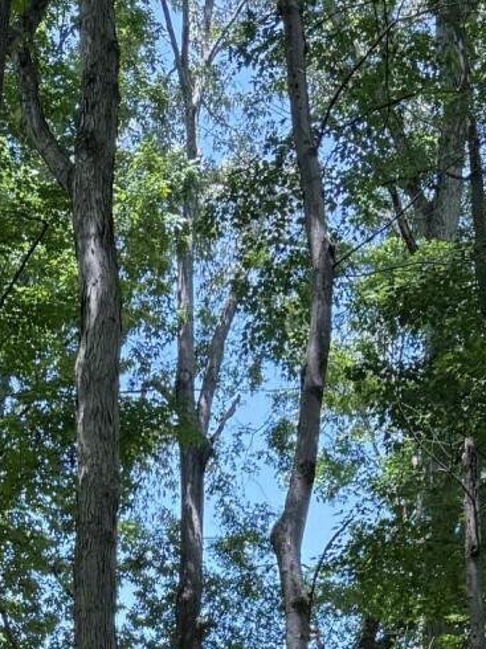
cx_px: 83
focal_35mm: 98
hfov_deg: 15.0
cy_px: 1069
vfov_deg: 17.3
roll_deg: +1.4
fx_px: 1836
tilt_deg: +2.2
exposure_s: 1/243
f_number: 1.78
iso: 125
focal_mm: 6.76
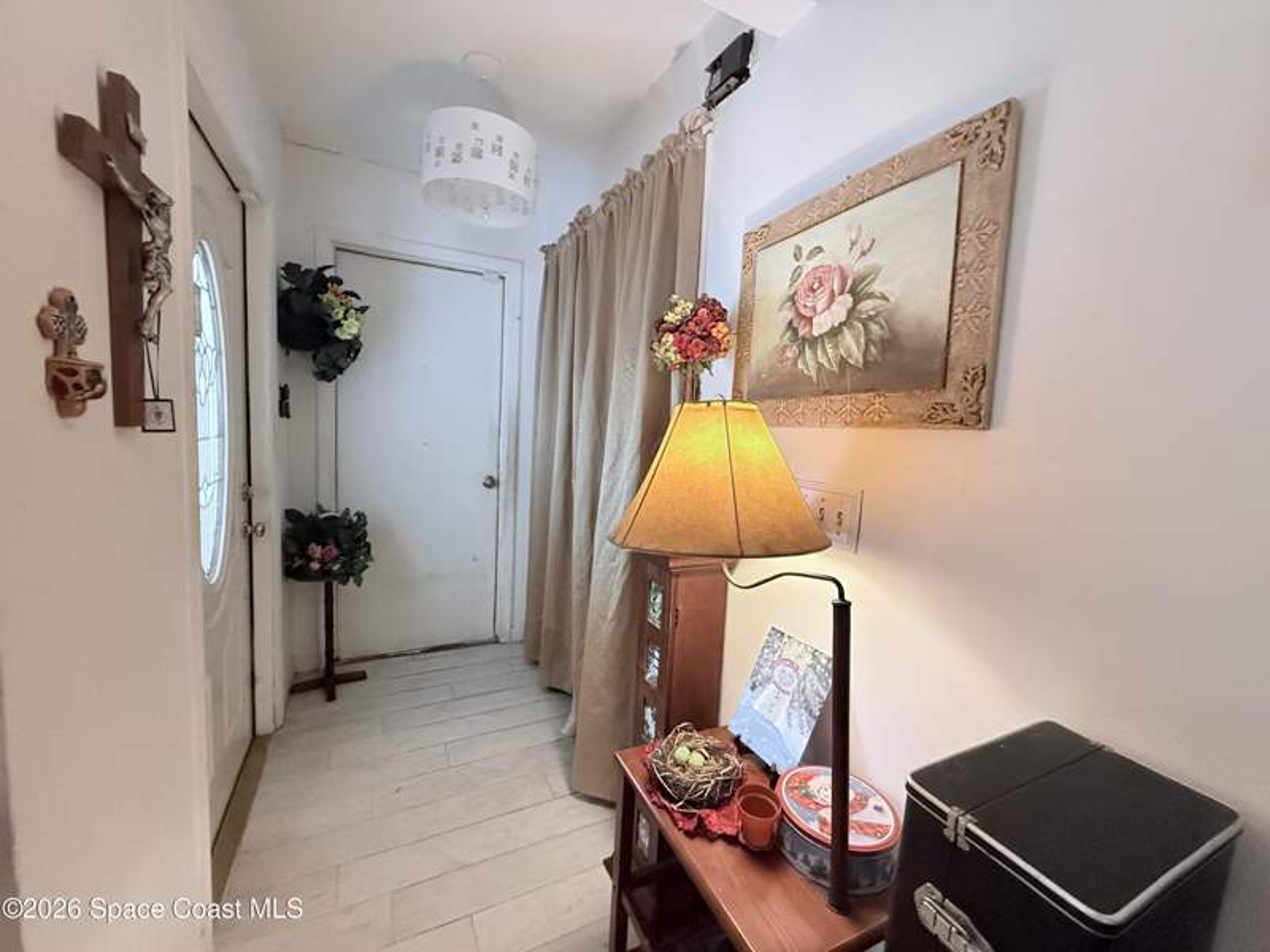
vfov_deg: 85.7
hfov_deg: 102.1
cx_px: 635
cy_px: 476
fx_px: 514
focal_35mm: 14
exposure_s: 1/60
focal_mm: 2.22
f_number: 2.2
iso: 640
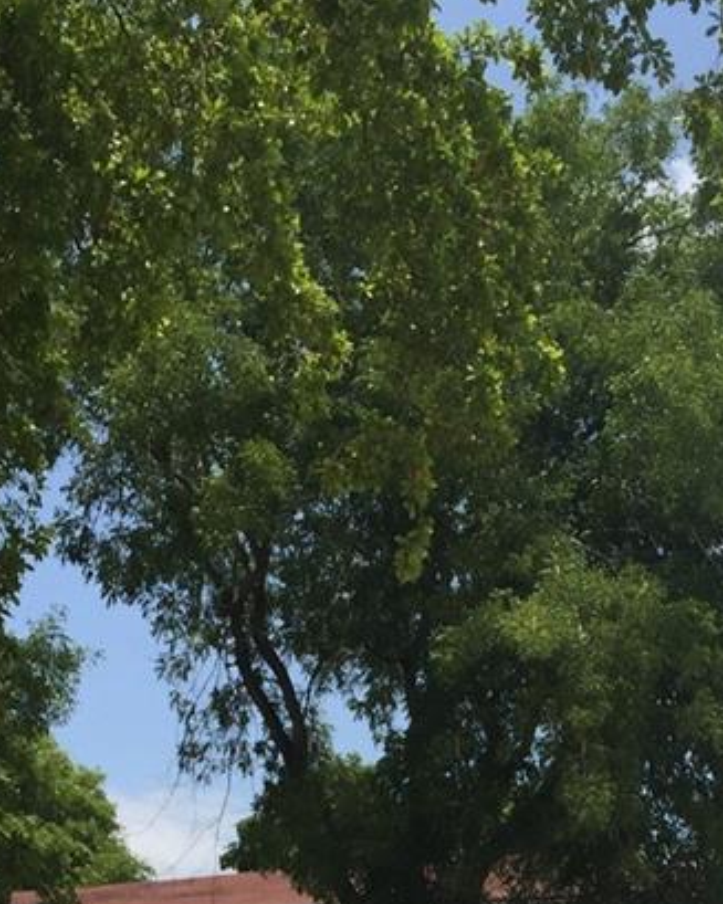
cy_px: 1308
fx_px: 2221
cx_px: 696
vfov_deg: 20.2
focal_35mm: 83
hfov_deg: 18.1
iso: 32
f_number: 2.2
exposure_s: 1/2639
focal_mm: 4.15
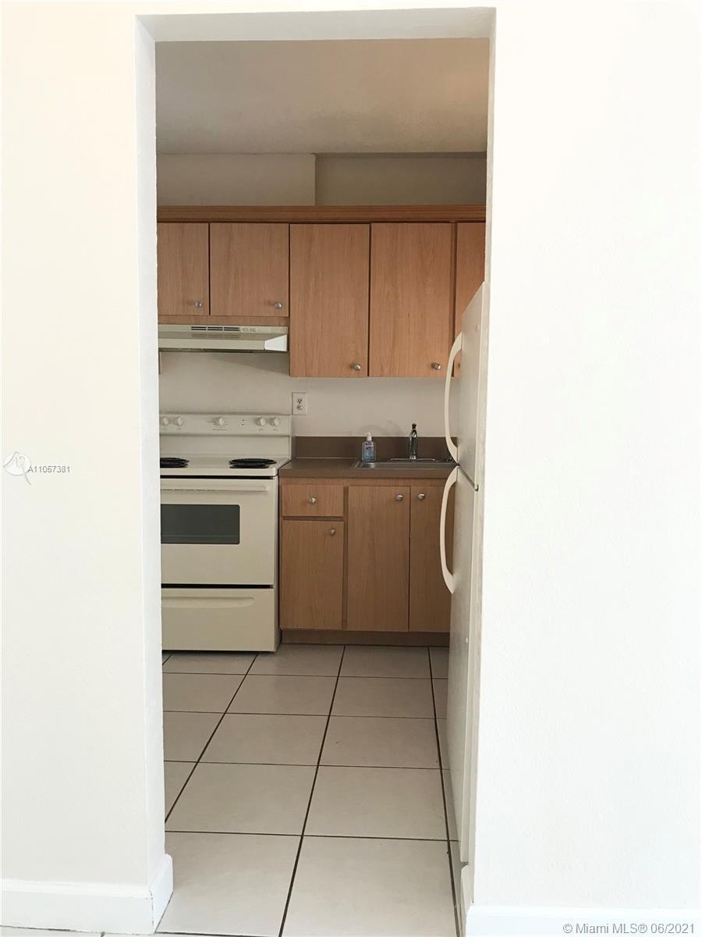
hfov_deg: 49.7
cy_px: 468
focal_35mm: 28
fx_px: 757
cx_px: 351
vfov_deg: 63.4
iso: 32
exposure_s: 1/30
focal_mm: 3.99
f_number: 1.8
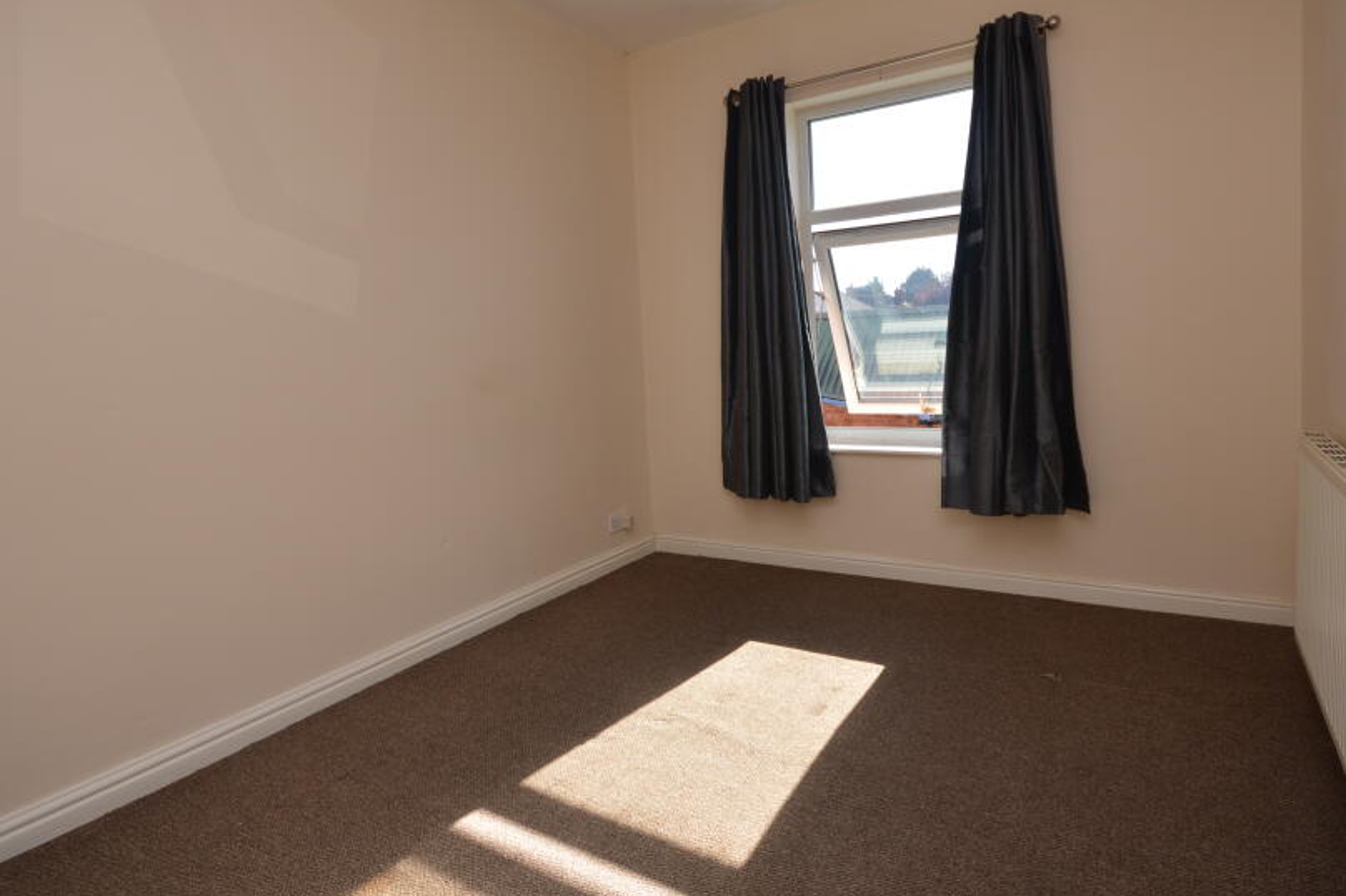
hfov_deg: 86.9
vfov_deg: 64.3
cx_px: 666
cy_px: 391
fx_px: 710
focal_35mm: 19
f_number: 5.6
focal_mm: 10
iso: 125
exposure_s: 1/125
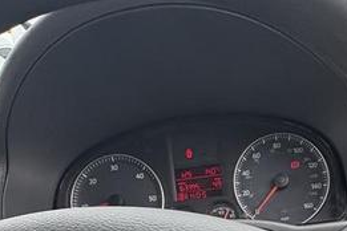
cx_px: 270
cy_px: 340
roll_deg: +7.5
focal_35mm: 50
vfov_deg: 22.5
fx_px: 482
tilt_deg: -30.6
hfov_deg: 38.3
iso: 64
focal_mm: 2.22
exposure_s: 1/140
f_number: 2.2
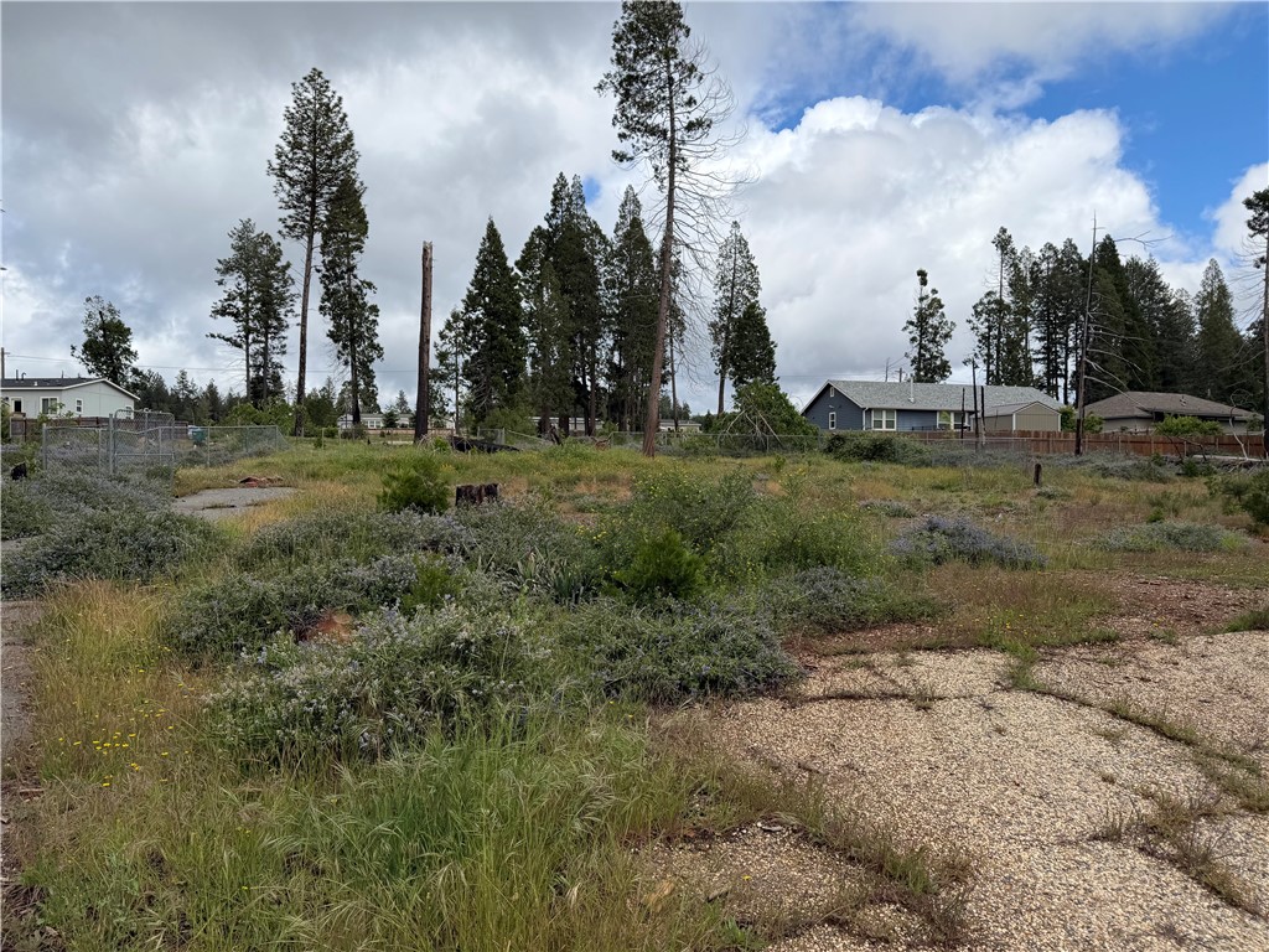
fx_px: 880
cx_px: 634
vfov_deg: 56.8
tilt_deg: -0.4
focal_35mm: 24
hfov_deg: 71.6
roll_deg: -2.0
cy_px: 476
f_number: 1.78
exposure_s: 1/3021
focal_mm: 6.76
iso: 80
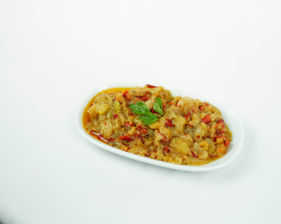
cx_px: 171
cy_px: 111
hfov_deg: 45.5
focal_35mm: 40
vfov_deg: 37.3
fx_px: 333
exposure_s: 1/800
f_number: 2.8
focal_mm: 35
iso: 1250
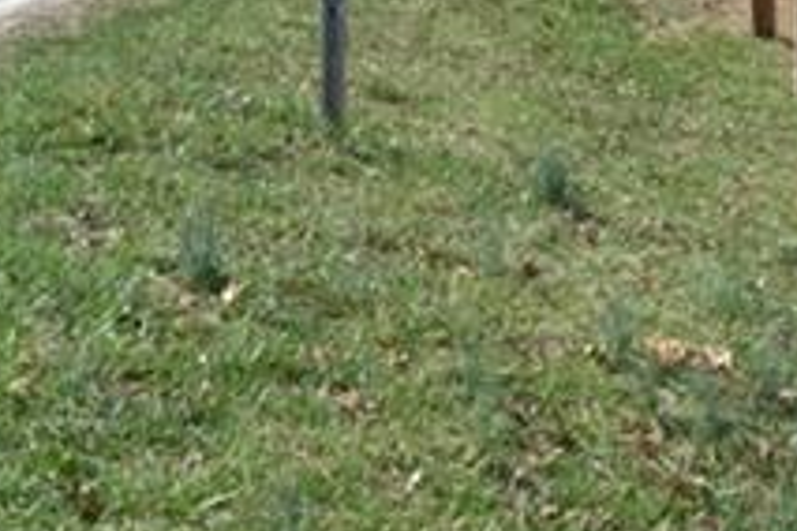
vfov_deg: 10.5
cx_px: 1796
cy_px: -4
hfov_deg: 12.8
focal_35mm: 130
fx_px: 2878
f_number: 7.1
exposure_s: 1/160
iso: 100
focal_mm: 18
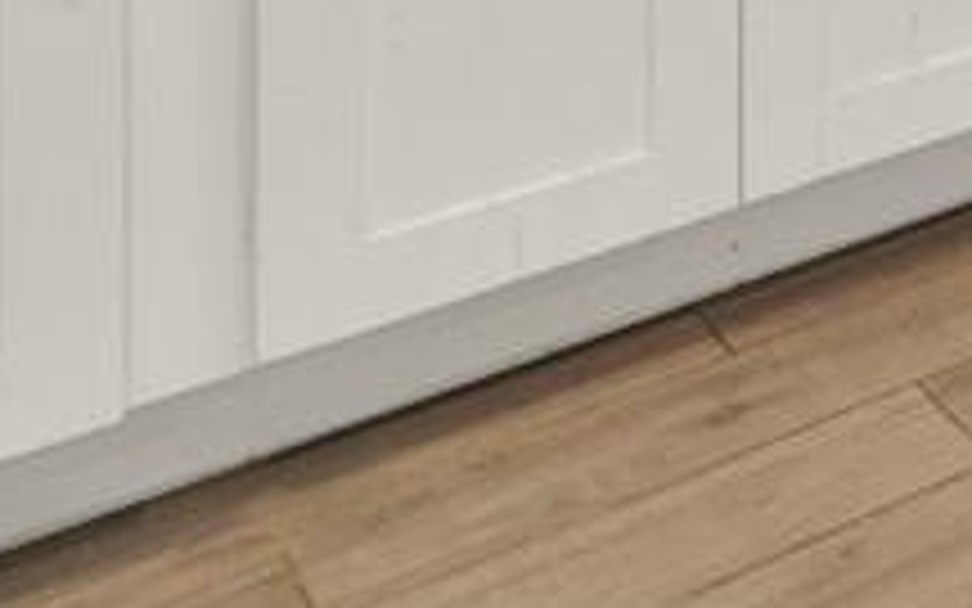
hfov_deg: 19.4
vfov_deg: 12.6
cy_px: -829
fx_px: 2172
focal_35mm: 82
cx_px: 1710
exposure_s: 1/250
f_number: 8
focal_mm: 17
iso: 400
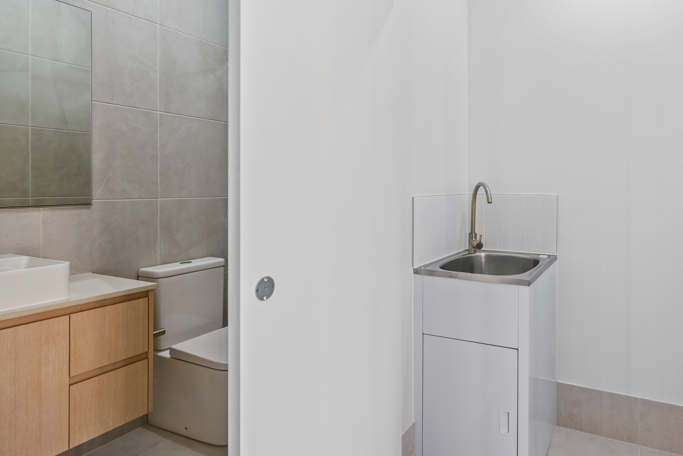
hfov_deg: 80.3
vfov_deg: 62.0
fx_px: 380
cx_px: 471
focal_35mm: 20
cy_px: 223
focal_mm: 14
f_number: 4
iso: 100
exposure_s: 1/4
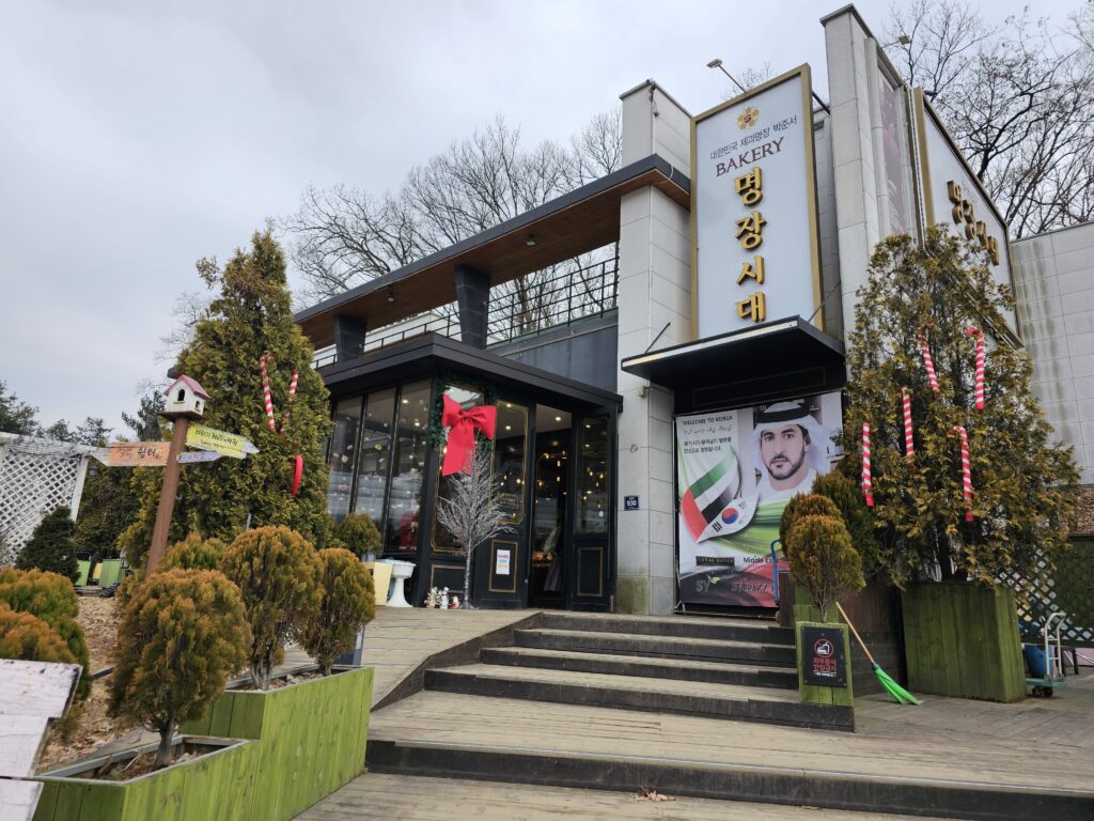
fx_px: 727
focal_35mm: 23
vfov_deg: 58.9
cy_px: 410
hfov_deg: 73.9
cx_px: 547
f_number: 1.7
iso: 16
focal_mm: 6.3
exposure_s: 1/180
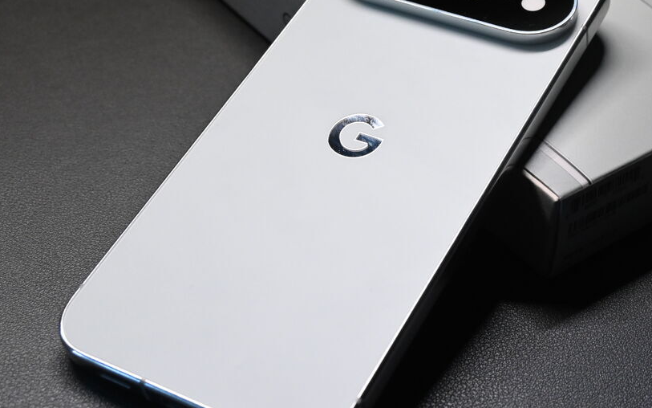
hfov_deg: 29.3
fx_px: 1240
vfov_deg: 18.6
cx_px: 420
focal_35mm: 70
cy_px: 180
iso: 1600
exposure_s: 1/320
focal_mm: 29
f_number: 6.3
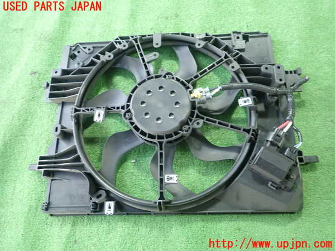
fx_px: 242
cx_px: 168
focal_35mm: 25
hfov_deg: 69.4
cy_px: 126
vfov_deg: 54.9
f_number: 2
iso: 250
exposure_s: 1/30
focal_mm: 4.5
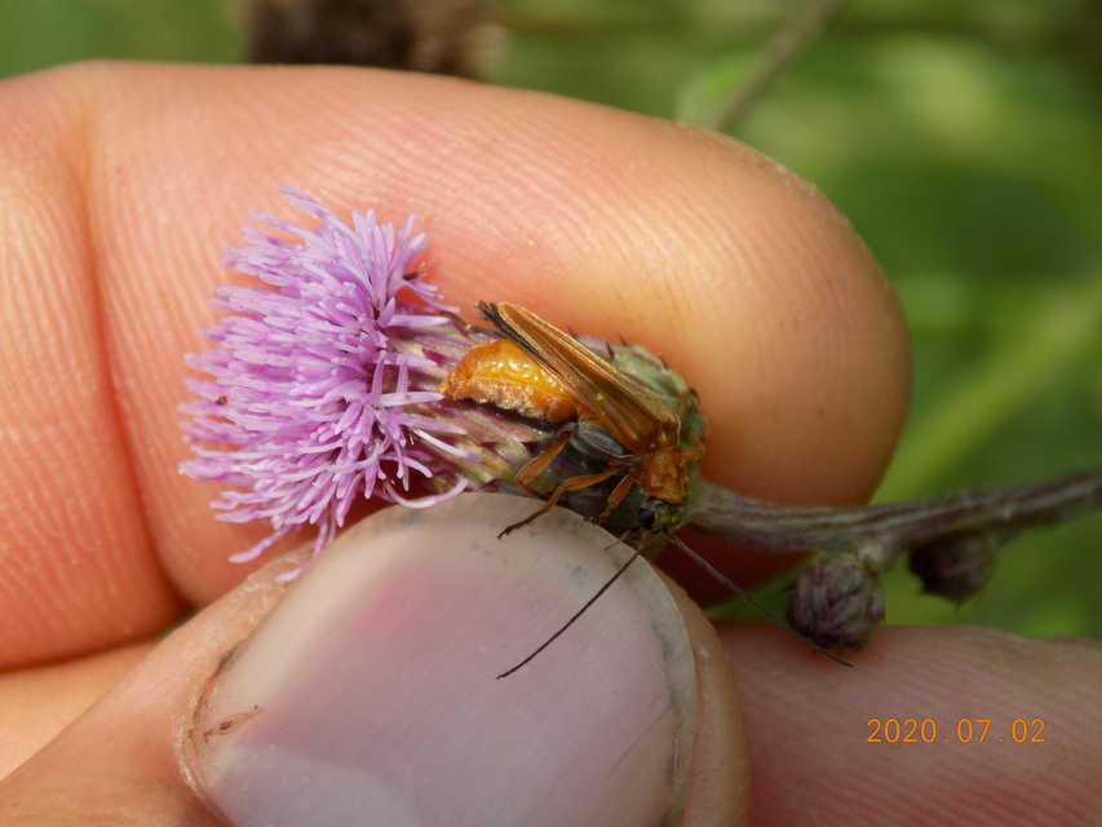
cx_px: 551
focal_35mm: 118
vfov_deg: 12.6
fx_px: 3757
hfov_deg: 16.7
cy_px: 414
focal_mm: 20.9
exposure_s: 1/400
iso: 80
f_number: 4.8
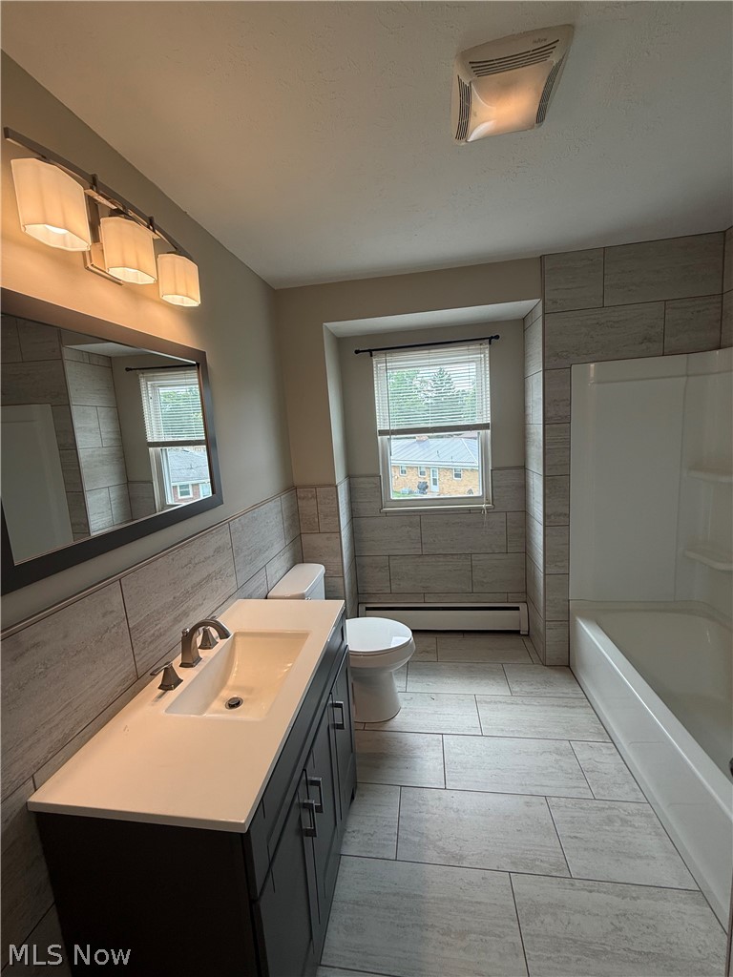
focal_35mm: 14
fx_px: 395
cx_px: 366
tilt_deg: -8.4
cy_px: 488
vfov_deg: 102.1
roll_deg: +3.6
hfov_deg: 85.7
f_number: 2.2
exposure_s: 1/120
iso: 64
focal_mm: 2.22
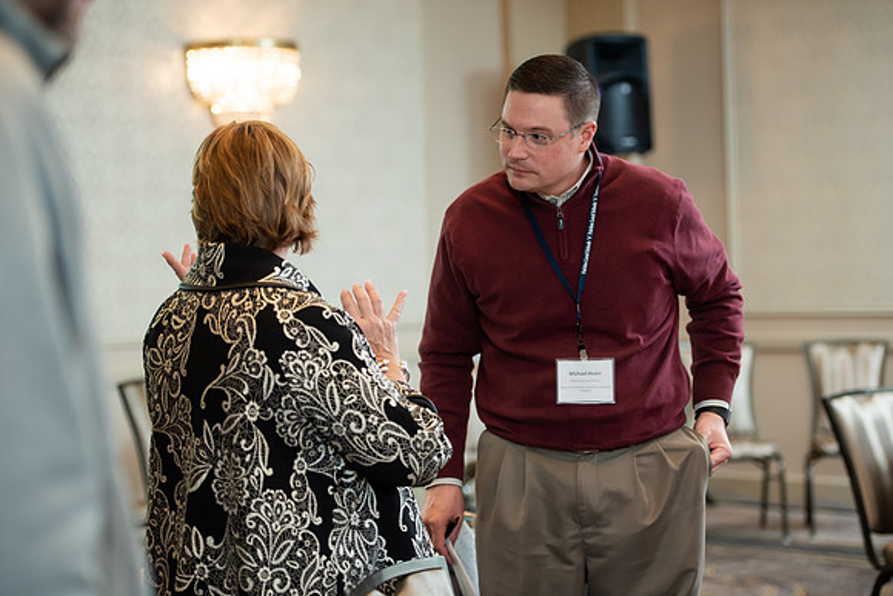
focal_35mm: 85
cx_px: 446
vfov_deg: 16.1
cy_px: 298
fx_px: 2109
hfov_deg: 23.9
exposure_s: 1/160
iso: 1000
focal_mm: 85
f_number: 3.2
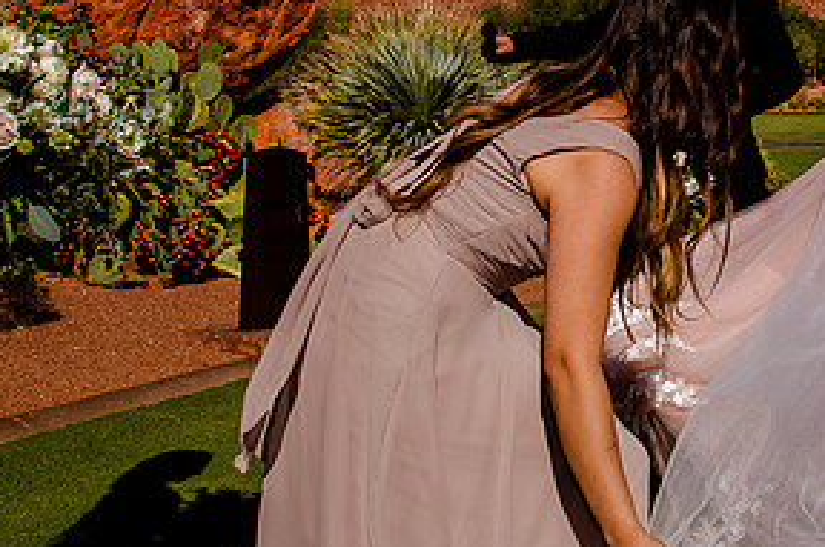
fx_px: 1396
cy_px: 117
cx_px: 765
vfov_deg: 21.9
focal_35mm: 61
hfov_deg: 31.2
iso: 125
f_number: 13
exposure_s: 1/320
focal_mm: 27
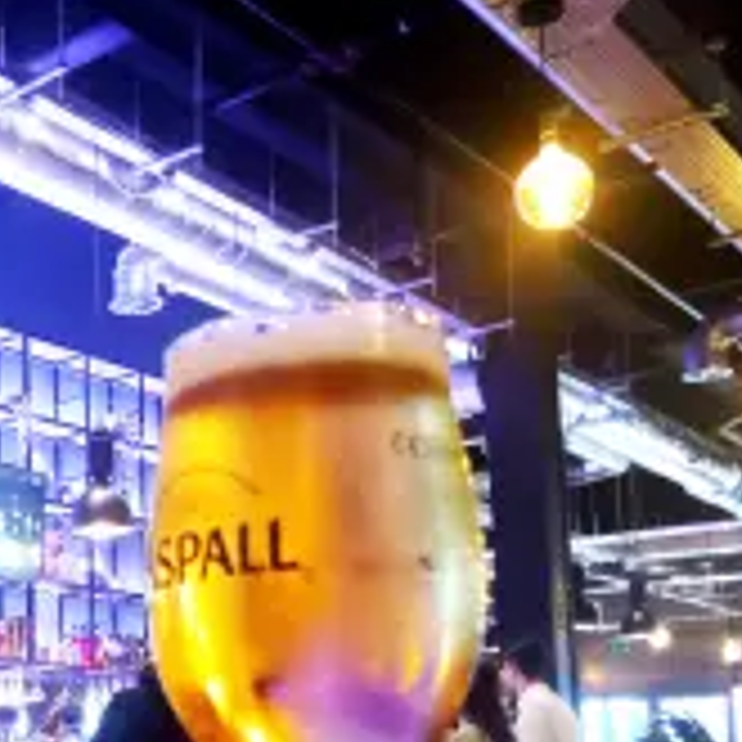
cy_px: 630
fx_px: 1455
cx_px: -72
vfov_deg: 27.8
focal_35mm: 60
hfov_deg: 26.4
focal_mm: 3.54
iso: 1510
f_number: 2
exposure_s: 1/16.7
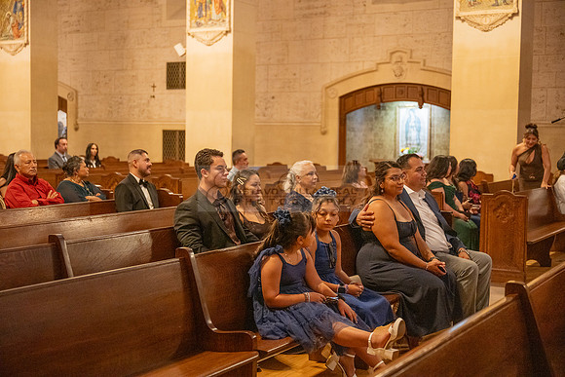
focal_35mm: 51
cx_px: 282
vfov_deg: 26.5
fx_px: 801
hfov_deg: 38.9
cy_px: 188
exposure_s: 1/200
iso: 2000
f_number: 2.8
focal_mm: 51
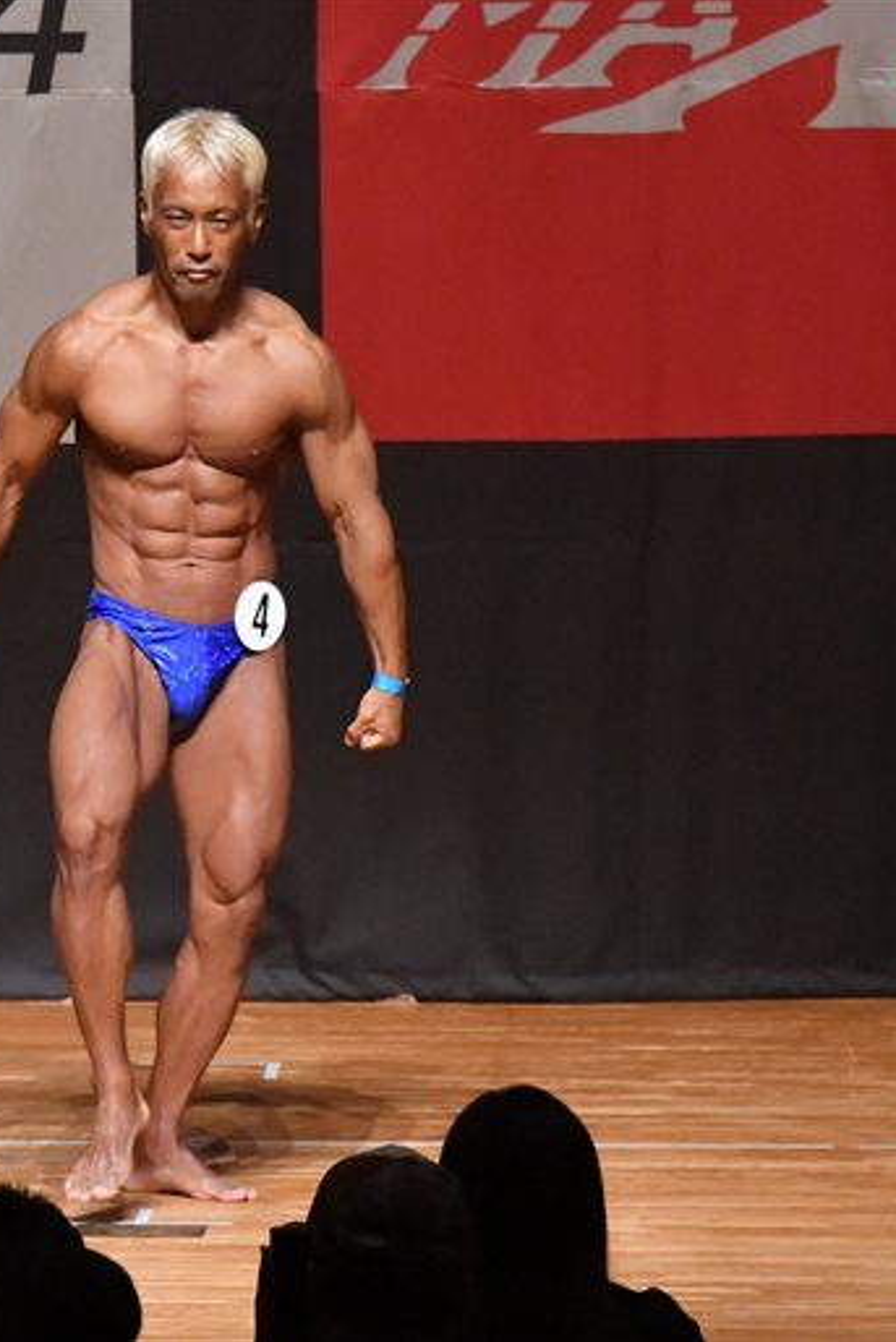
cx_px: 54
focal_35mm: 407
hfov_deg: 3.4
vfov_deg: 5.1
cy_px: 671
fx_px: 15183
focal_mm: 180
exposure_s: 1/400
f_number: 5.6
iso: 10000
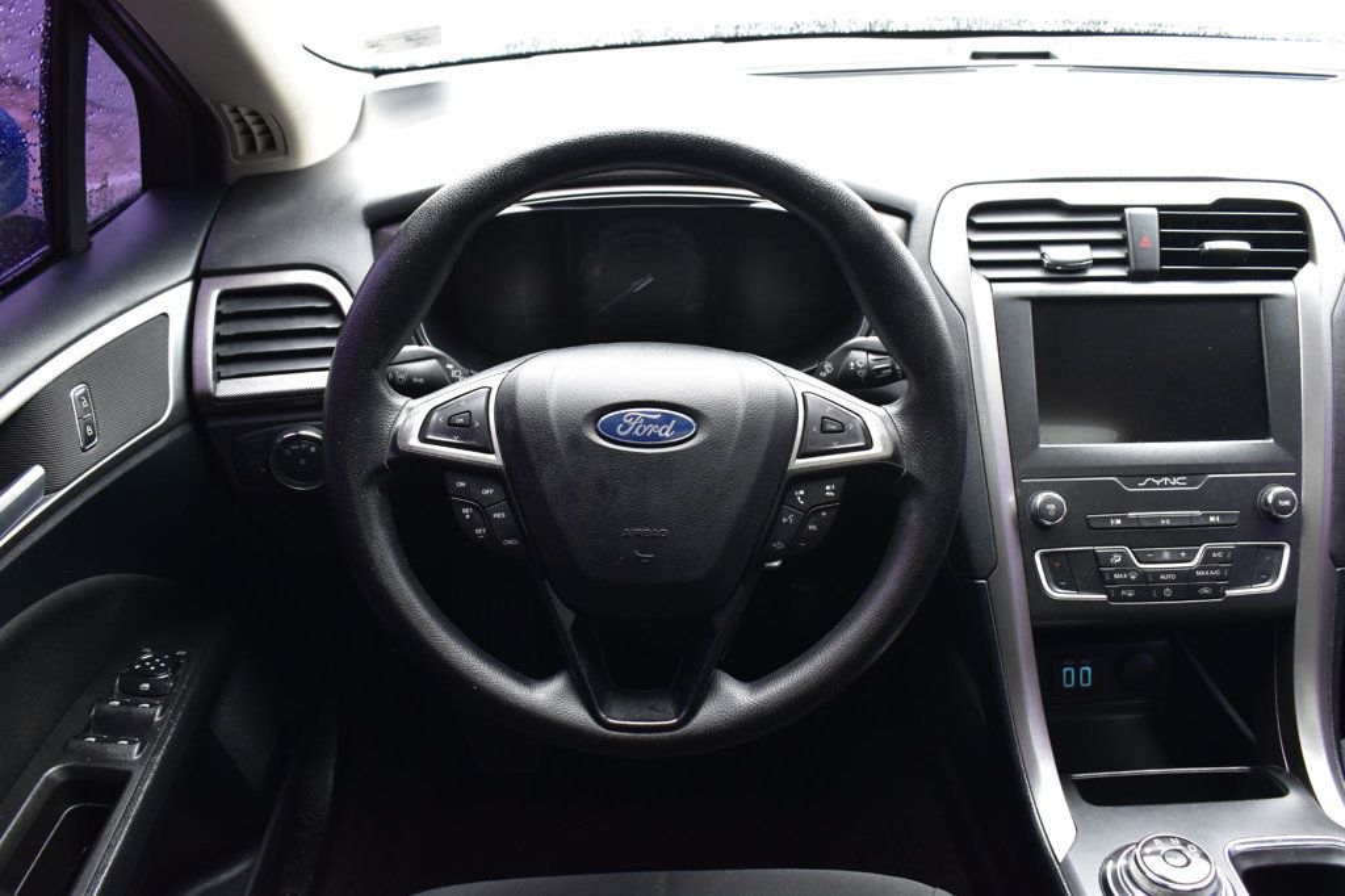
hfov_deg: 57.2
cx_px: 672
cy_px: 448
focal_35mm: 33
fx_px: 1232
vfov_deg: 39.9
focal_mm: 22
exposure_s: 1/15
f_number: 6.3
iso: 1000
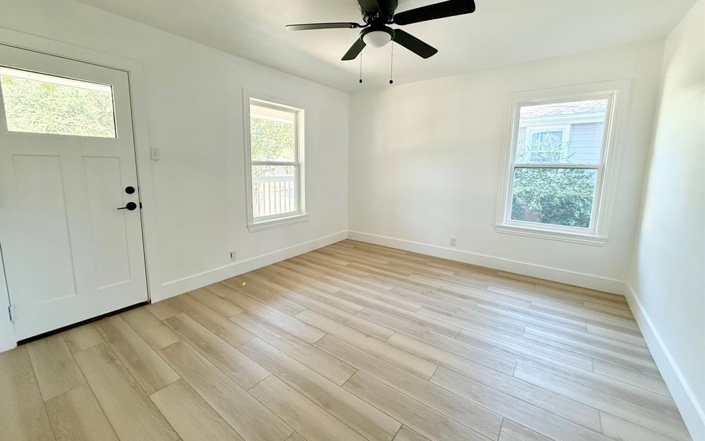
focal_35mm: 15
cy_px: 206
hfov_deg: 101.5
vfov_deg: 74.7
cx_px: 349
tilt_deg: -6.8
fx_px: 288
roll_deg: -1.4
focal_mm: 2.22
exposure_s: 1/99
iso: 250
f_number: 2.2
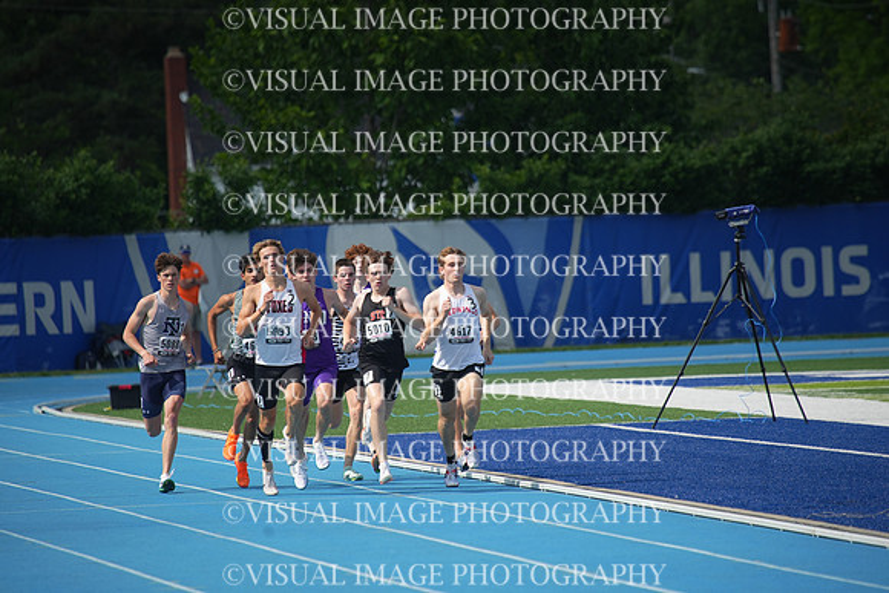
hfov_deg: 5.2
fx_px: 9880
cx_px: 444
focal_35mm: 400
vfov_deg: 3.4
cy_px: 296
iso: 400
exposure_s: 1/2500
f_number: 5.6
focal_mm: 400
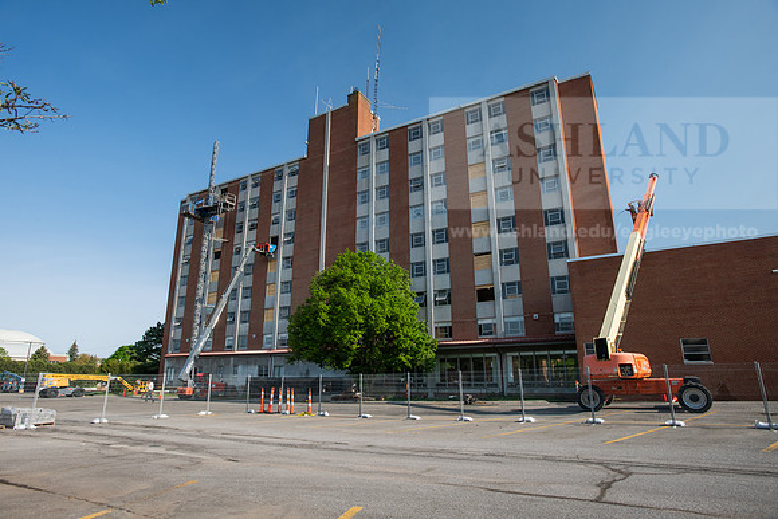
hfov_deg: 84.0
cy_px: 260
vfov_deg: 62.0
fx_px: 432
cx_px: 389
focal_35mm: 20
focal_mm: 20
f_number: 6.3
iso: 320
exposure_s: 1/320
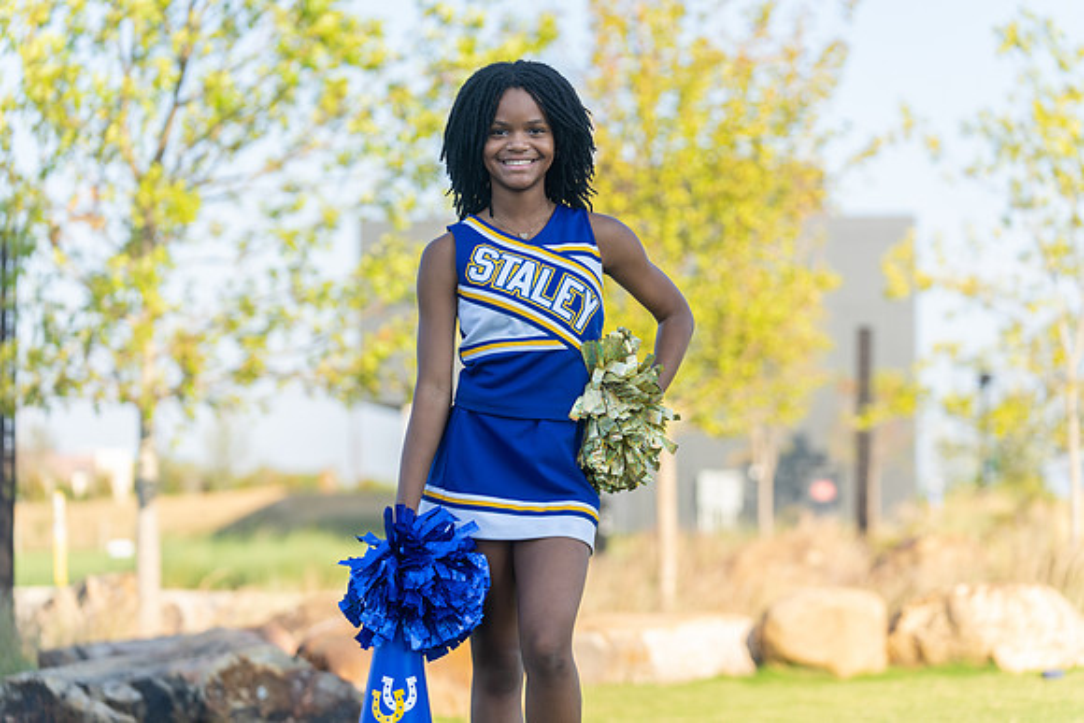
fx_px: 3175
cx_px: 542
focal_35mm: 105
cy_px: 362
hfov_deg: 19.4
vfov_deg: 13.0
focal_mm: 104
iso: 125
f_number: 3.2
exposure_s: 1/400
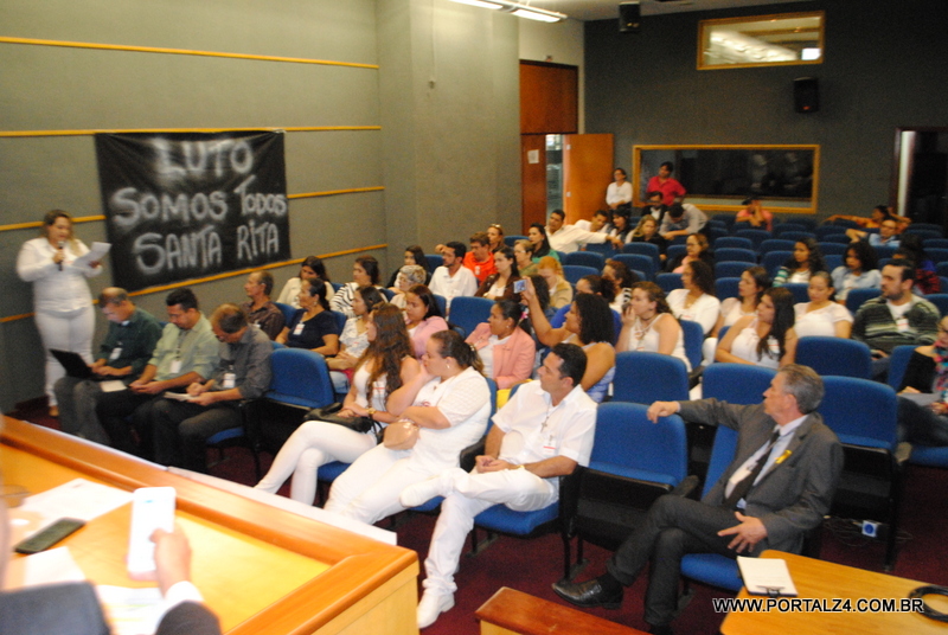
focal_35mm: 30
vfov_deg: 43.7
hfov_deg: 61.9
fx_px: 791
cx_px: 474
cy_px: 318
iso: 1600
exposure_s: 1/30
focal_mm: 20
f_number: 4.5
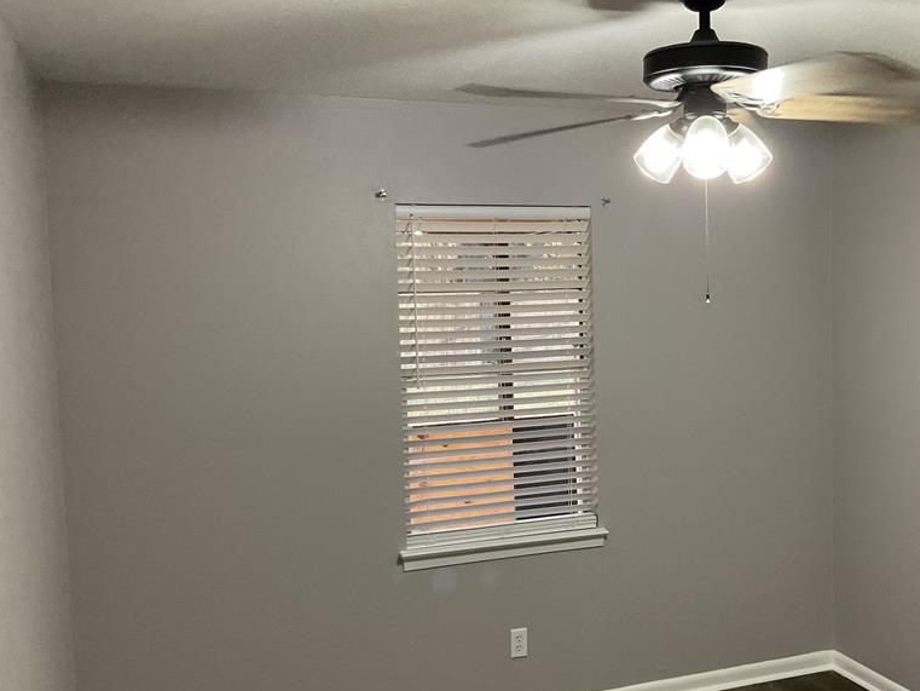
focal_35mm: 39
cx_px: 581
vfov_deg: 36.8
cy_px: 370
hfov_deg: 47.4
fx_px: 1037
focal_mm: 3
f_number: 1.8
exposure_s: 1/60
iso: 125
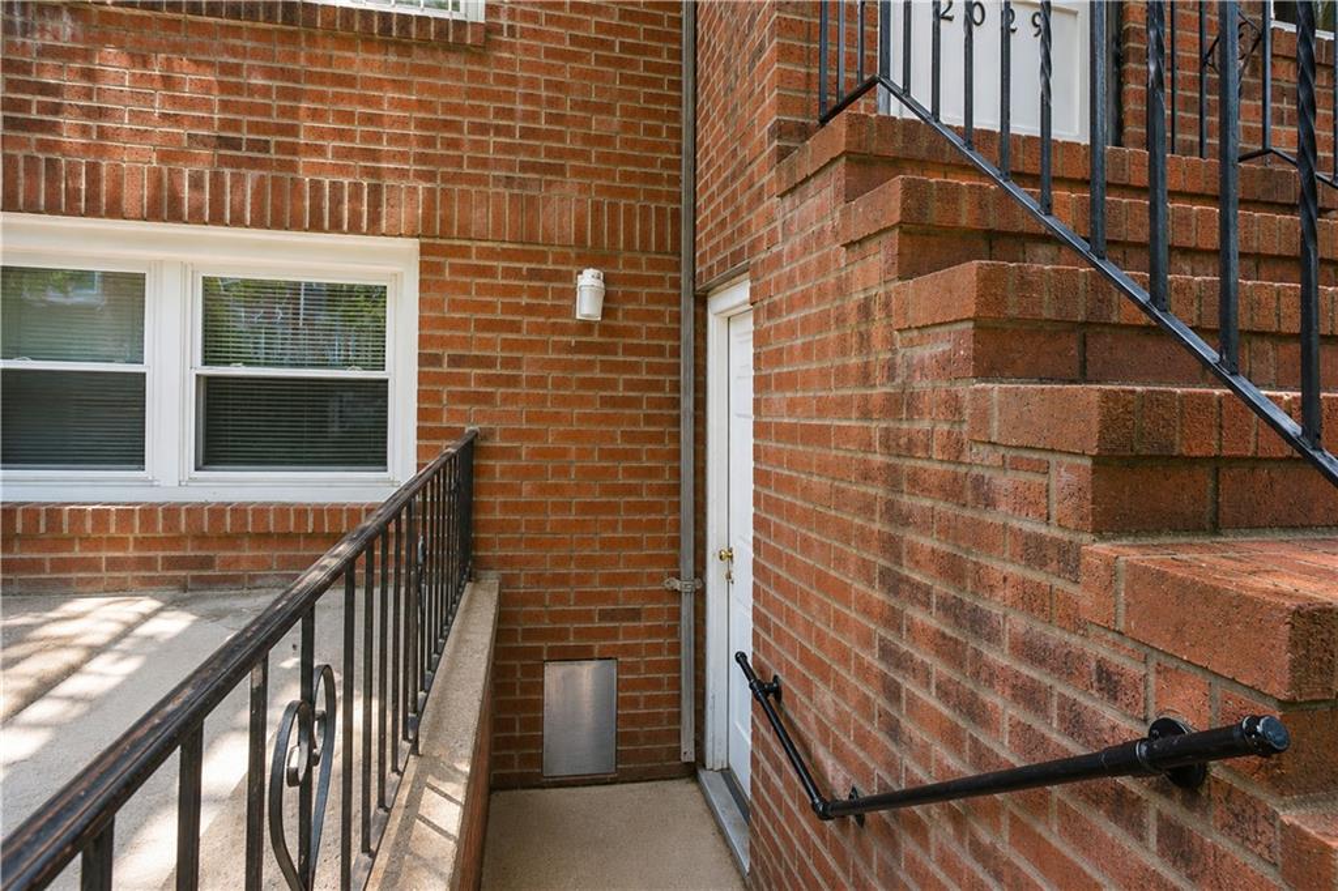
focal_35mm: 18
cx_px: 669
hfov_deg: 90.0
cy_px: 446
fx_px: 669
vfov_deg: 67.3
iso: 640
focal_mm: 12
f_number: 8
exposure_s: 1/80
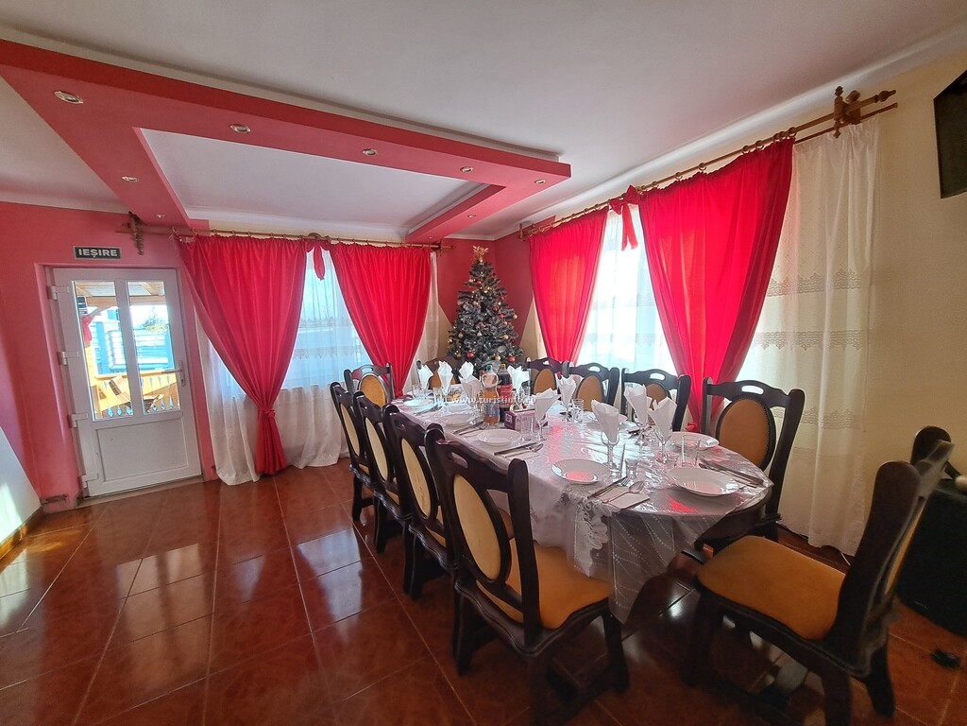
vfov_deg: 89.9
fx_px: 363
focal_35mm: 13
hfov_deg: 106.2
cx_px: 484
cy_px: 363
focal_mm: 1.74
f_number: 2.2
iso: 50
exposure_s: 1/50
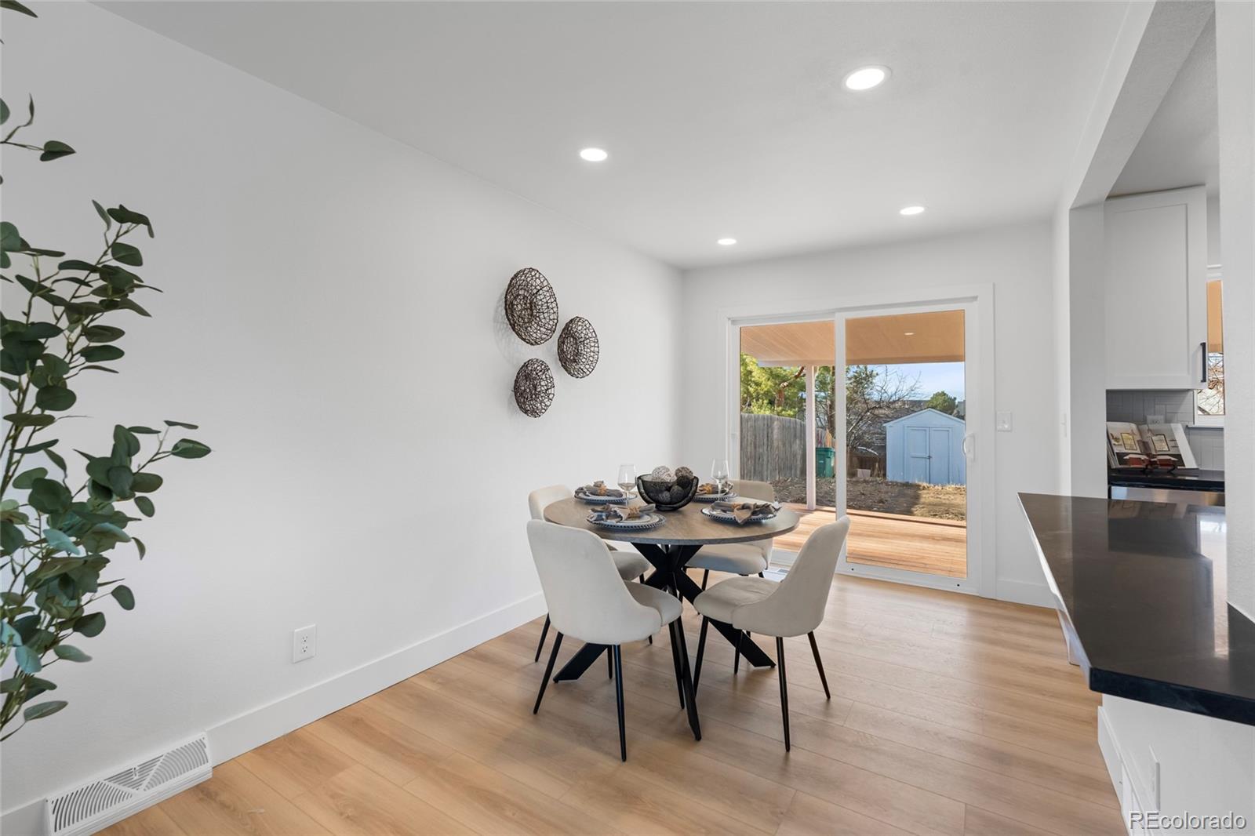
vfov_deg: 73.7
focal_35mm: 16
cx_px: 628
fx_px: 558
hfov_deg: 96.7
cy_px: 418
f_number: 8
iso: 200
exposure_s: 1/6
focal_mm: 16
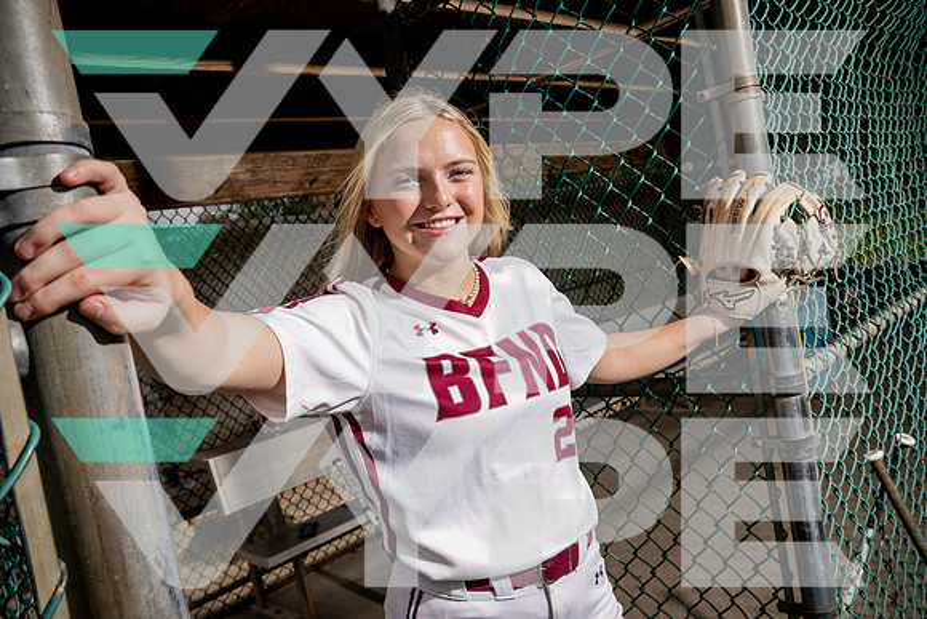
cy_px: 310
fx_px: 747
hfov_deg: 63.6
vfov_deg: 45.0
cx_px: 464
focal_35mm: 29
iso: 100
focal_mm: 29
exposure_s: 1/250
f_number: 8
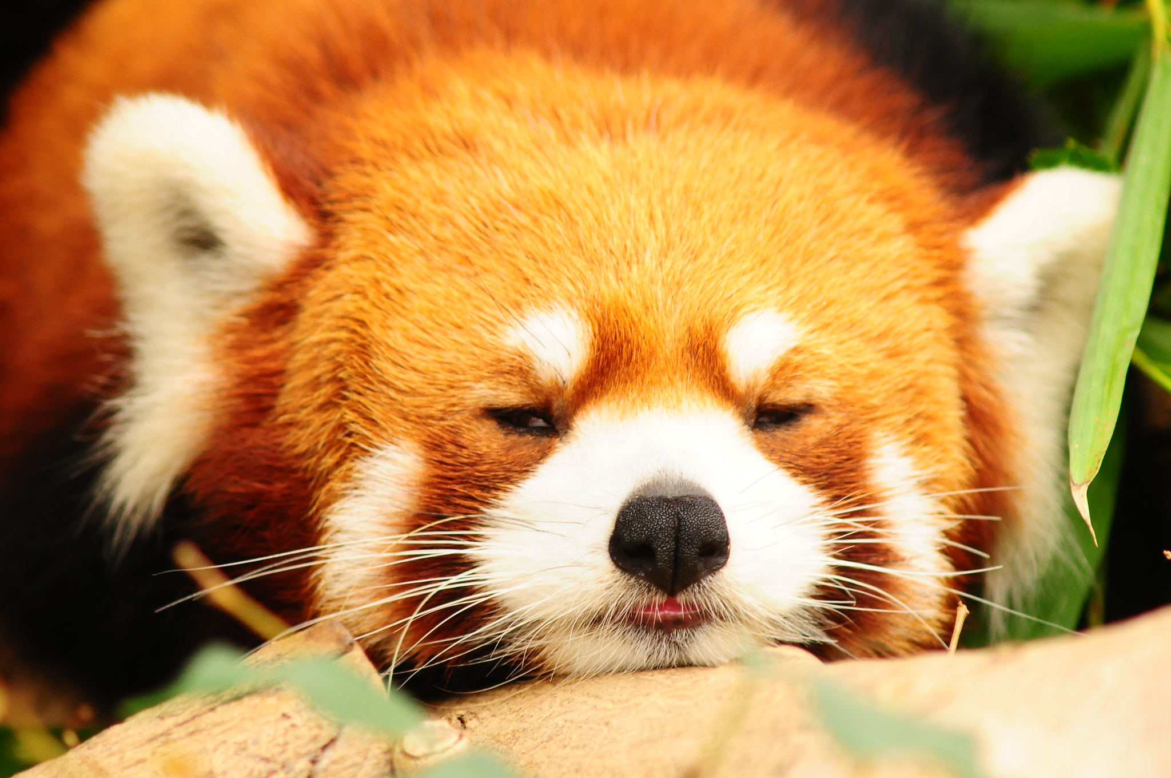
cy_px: 389
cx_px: 586
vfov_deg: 3.7
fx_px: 12182
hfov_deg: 5.5
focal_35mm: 375
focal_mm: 250
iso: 800
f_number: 5.6
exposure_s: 1/125
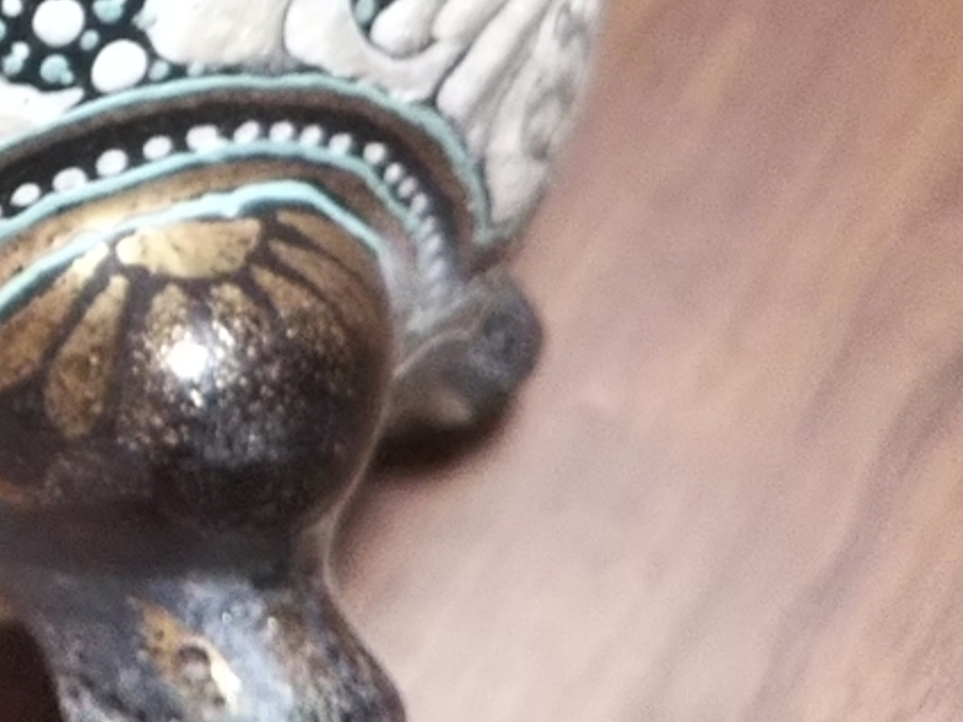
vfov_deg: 16.2
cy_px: -297
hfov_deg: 21.1
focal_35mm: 85
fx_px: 2365
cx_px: -263
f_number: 2.2
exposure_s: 1/30
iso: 200
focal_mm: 4
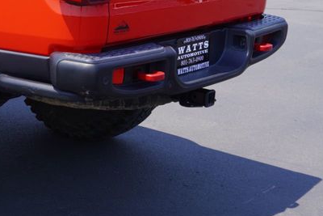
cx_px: -82
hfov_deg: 21.2
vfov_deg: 15.3
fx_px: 792
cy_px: 17
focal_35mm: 88
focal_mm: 23
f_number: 9
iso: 100
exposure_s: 1/125
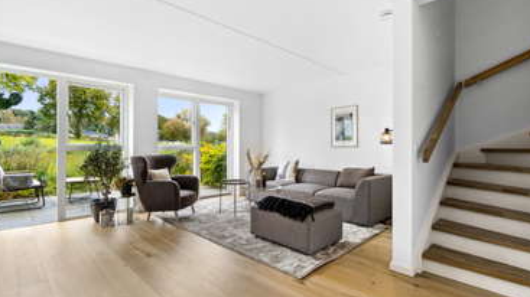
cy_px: 146
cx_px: 271
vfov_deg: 60.9
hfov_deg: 92.7
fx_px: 253
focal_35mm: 18
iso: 500
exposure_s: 1/50
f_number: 8
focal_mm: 10
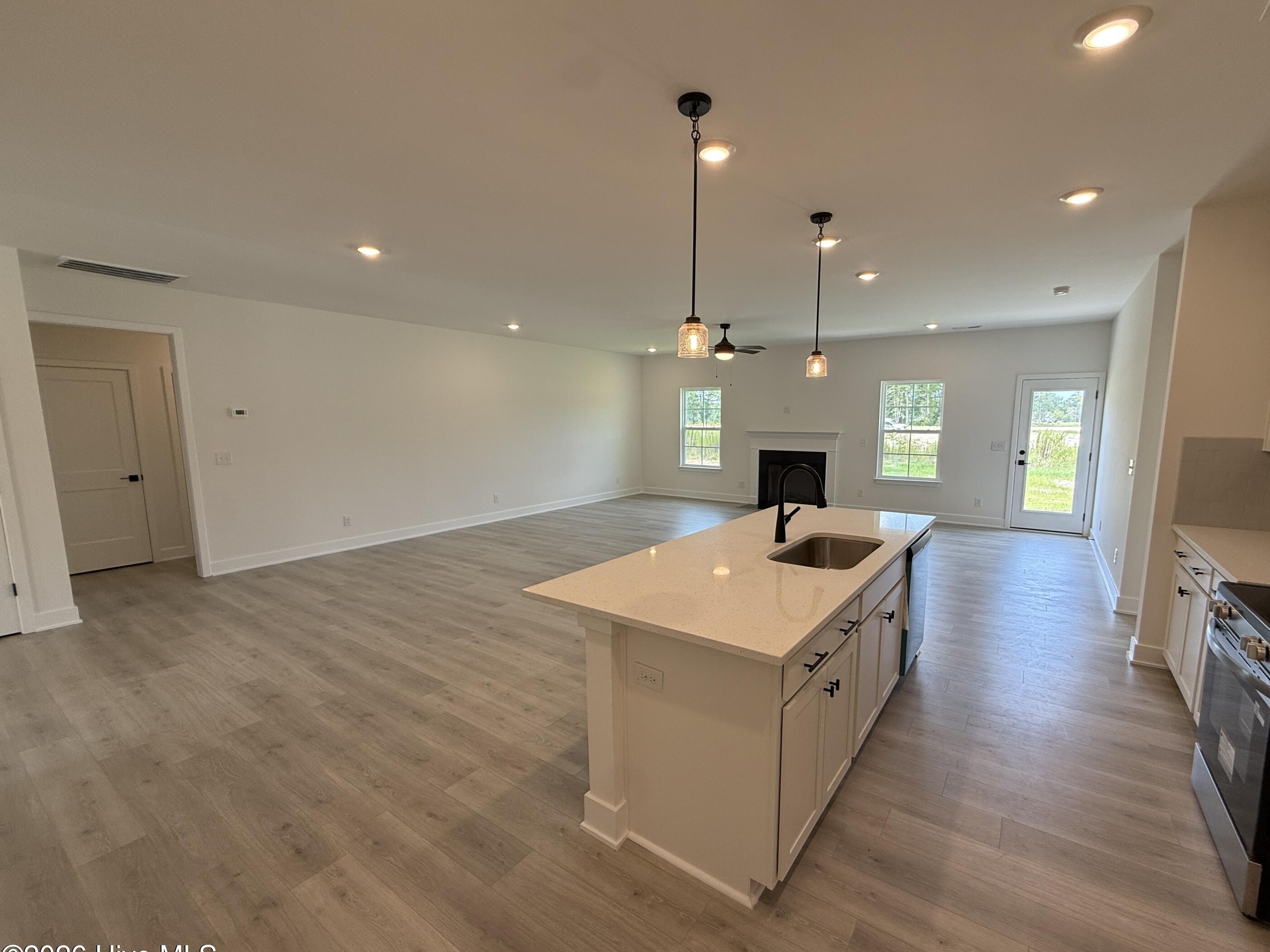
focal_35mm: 15
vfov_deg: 81.7
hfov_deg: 98.0
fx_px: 550
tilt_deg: -7.5
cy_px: 493
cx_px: 680
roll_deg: -0.1
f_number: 2.2
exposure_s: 1/120
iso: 80
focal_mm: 2.22
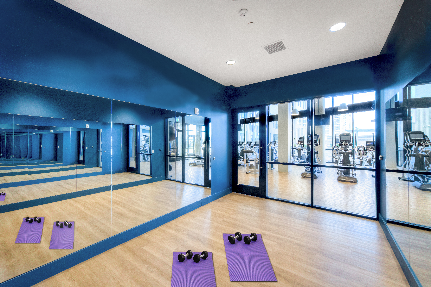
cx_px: 216
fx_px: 168
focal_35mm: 14
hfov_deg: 104.3
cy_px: 144
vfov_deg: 81.2
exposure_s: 1/40
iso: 800
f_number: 8
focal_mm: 14
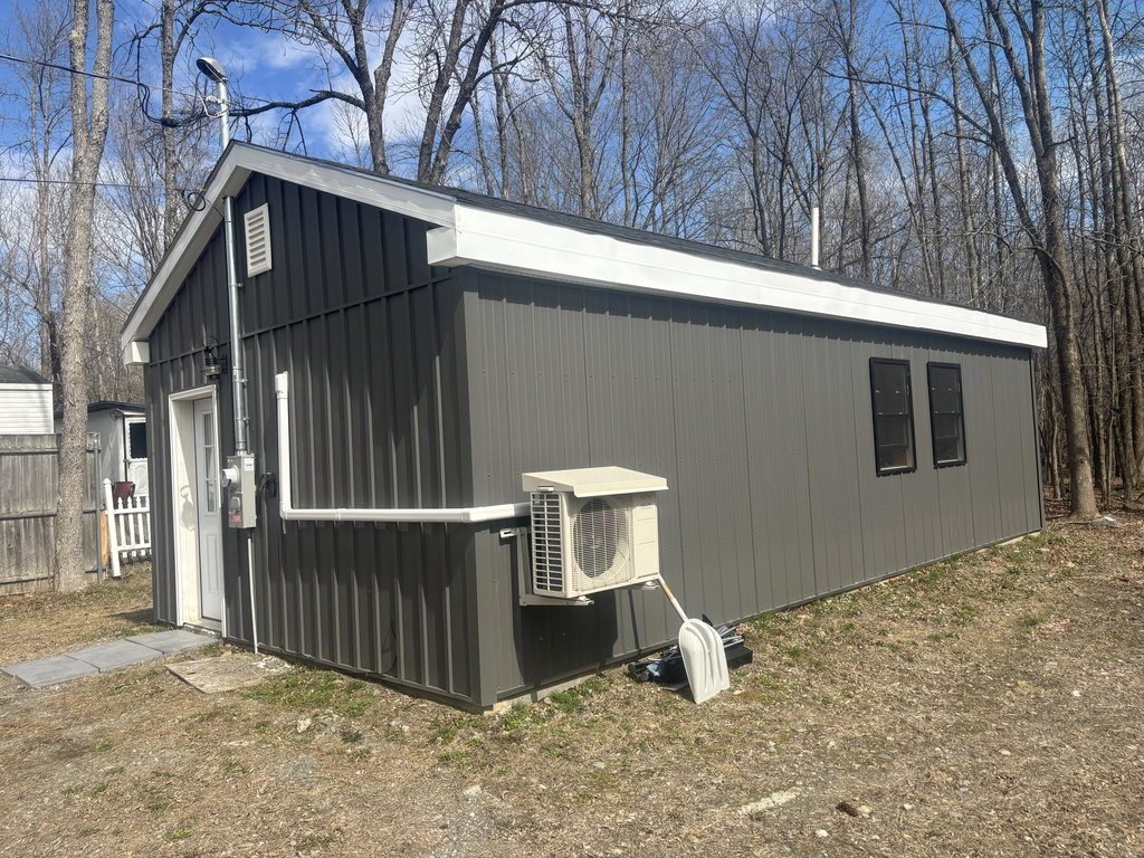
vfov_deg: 53.1
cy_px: 429
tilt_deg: +1.7
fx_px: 859
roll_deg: +2.8
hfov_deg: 67.3
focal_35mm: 26
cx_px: 572
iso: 50
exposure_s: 1/2857
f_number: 1.6
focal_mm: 5.96
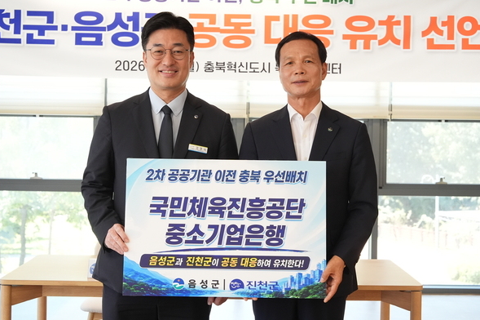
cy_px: 165
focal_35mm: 65
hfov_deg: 31.0
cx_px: 250
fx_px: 866
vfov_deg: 20.9
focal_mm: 61
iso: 3200
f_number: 6.3
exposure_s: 1/250
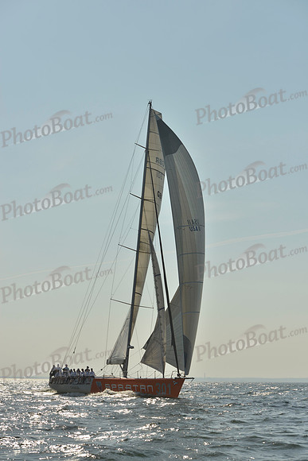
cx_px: 154
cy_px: 230
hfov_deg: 19.5
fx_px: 898
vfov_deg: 28.8
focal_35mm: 70
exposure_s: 1/2000
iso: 200
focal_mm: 70
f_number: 9
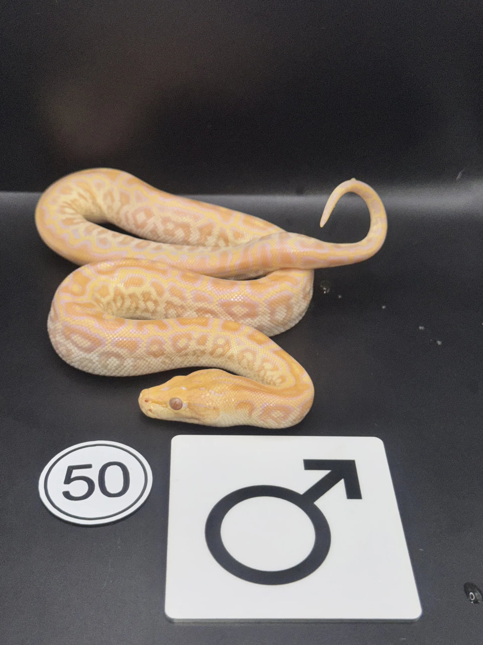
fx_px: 893
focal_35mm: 48
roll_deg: -5.2
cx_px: 242
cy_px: 322
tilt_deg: -38.1
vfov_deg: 39.7
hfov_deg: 30.3
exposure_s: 1/1263
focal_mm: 6.76
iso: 50
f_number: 1.78
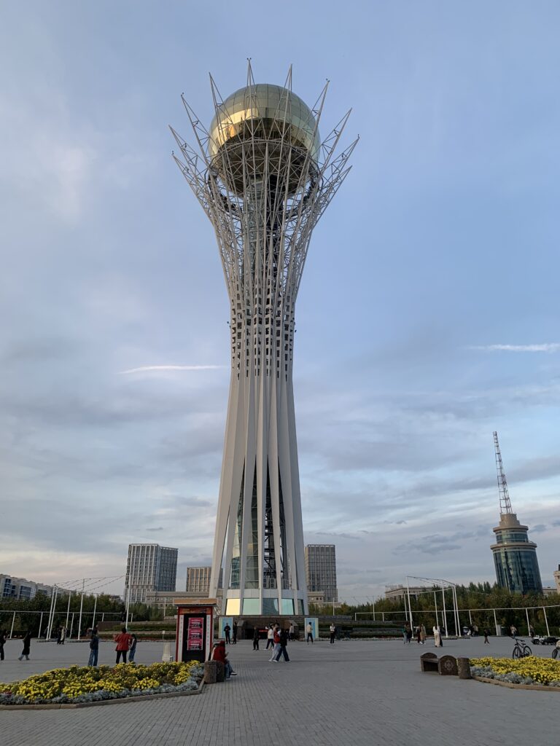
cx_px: 280
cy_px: 373
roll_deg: -0.2
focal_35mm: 26
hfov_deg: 53.1
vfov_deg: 67.3
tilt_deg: +25.0
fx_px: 561
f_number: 1.8
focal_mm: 4.25
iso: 25
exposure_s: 1/121
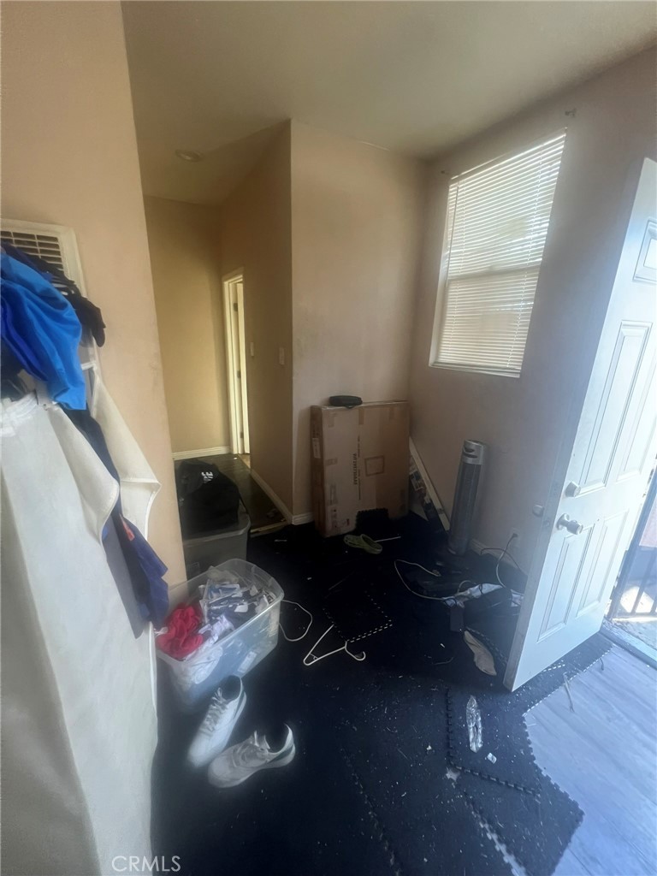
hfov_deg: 89.9
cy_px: 438
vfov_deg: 106.2
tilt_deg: -16.7
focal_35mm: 13
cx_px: 328
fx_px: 329
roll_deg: -2.3
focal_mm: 1.57
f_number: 1.8
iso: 800
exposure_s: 1/60
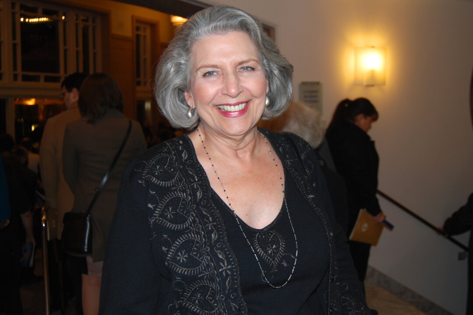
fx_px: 434
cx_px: 236
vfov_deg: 40.0
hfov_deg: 57.2
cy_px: 158
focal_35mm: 33
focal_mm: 22
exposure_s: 1/60
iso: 200
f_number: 3.8
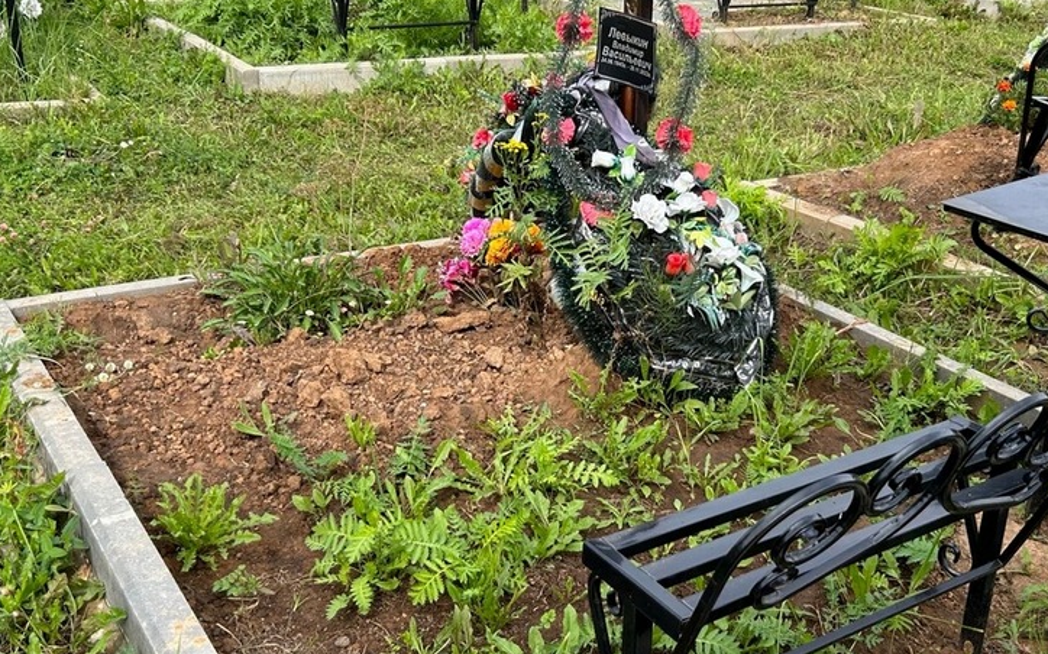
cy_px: 386
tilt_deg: -22.3
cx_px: 578
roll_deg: -5.2
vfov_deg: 32.7
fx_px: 1114
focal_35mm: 39
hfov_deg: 50.3
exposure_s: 1/1553
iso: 50
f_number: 1.5
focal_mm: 5.7
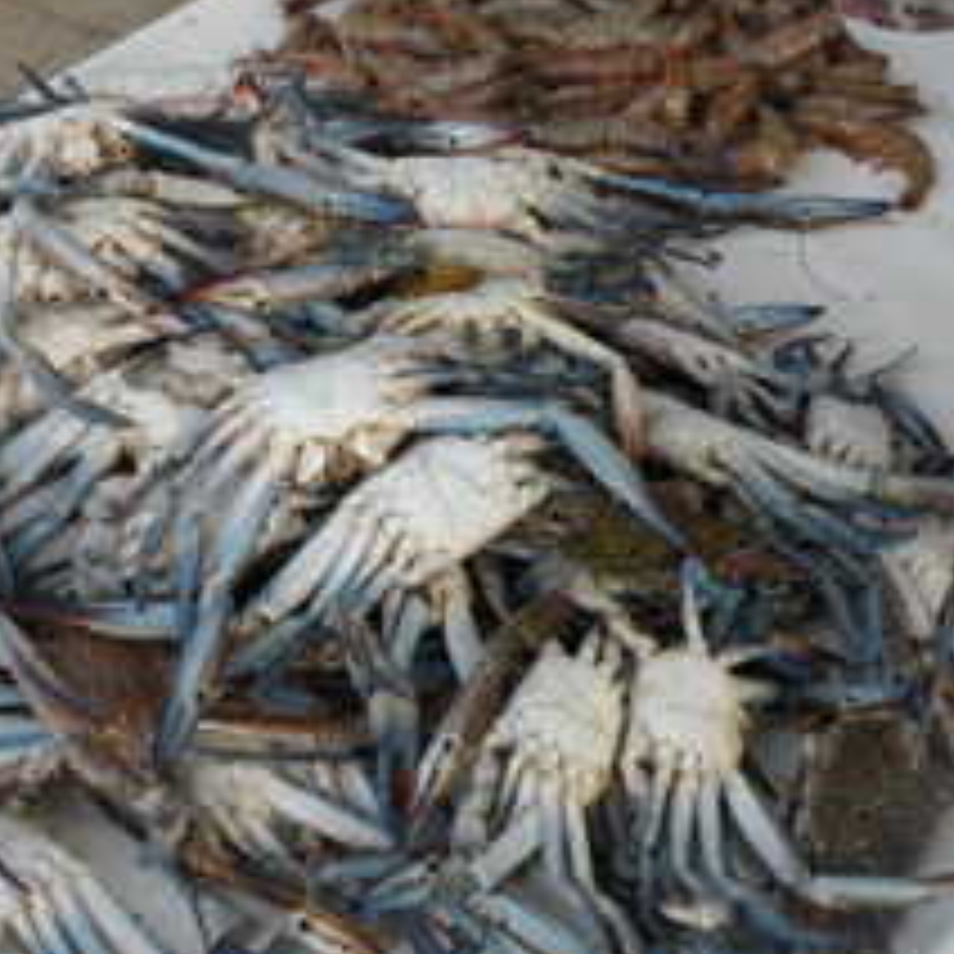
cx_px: 270
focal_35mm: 70
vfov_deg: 24.6
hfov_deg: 24.5
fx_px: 2183
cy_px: 436
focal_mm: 7.4
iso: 64
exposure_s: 1/115
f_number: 4
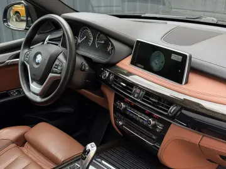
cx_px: 113
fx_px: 313
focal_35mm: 48
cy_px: 84
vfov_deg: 30.3
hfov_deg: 39.7
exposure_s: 1/250
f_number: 1.78
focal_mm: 6.76
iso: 80
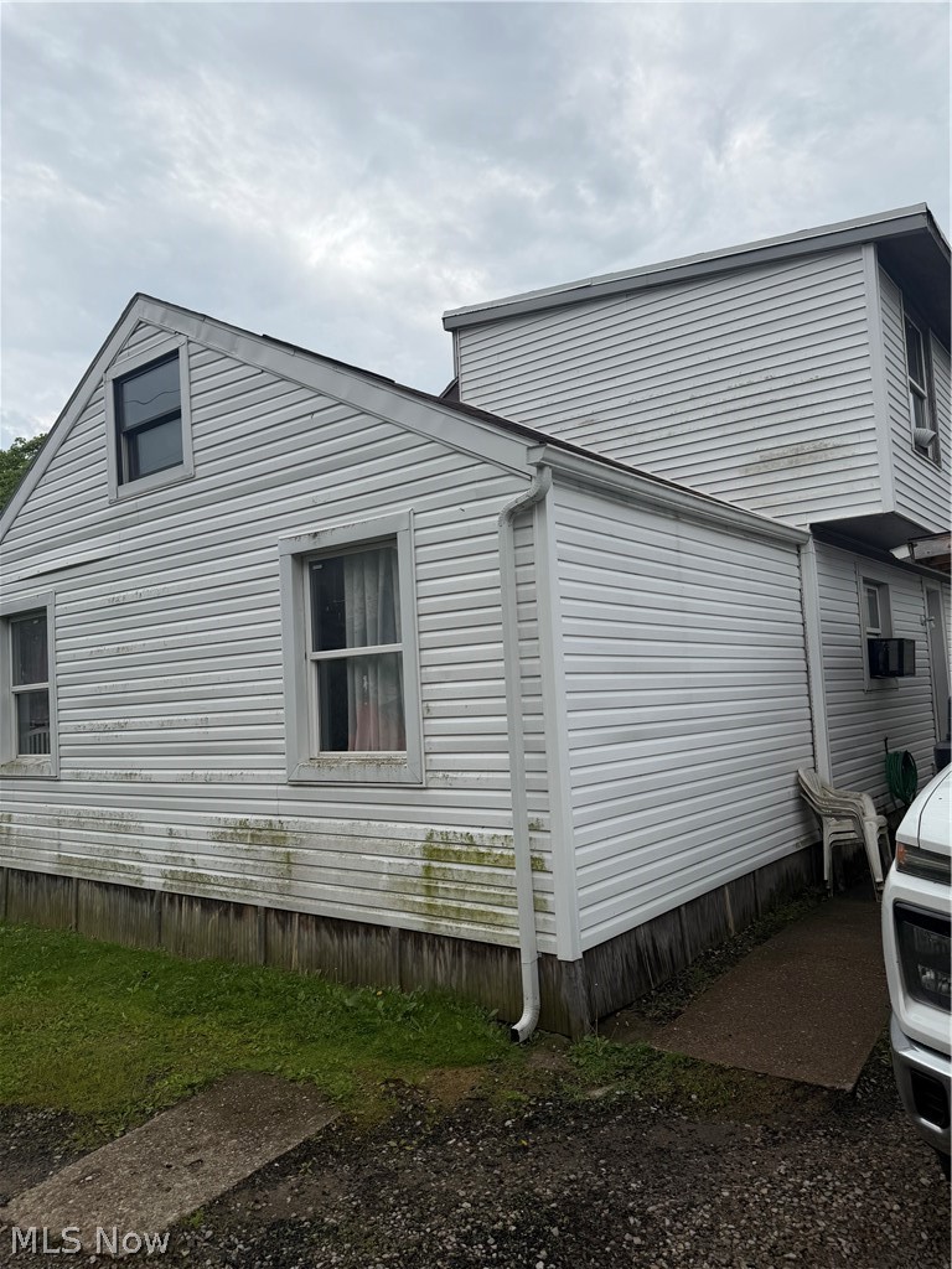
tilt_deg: +4.2
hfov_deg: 56.8
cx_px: 476
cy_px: 634
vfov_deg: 71.6
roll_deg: +2.3
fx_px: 880
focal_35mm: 24
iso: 80
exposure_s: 1/5714
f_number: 1.78
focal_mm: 6.76
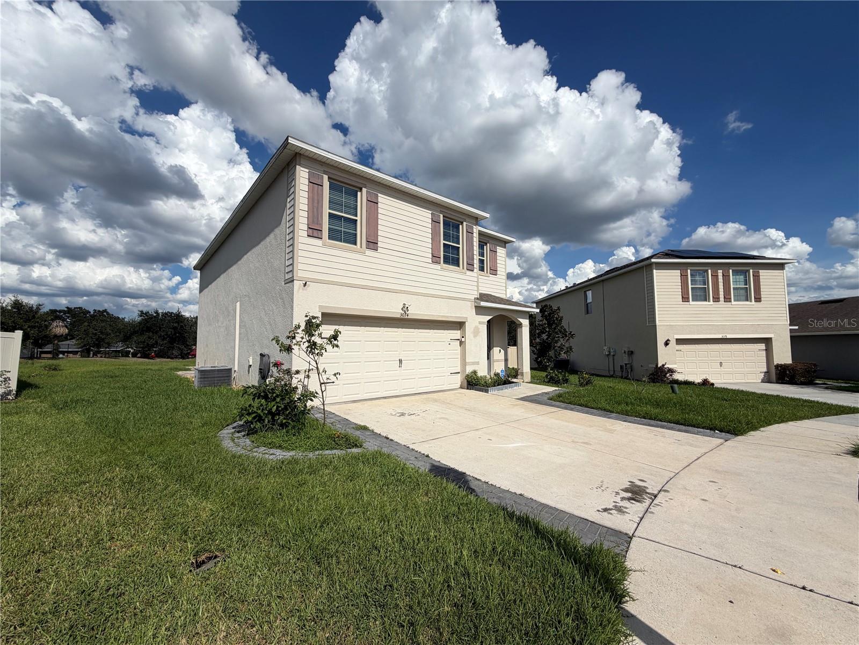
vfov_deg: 85.7
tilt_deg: +3.3
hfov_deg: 102.1
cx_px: 430
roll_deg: +0.4
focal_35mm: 14
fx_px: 347
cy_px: 322
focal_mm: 2.22
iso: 20
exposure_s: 1/2165
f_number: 2.2
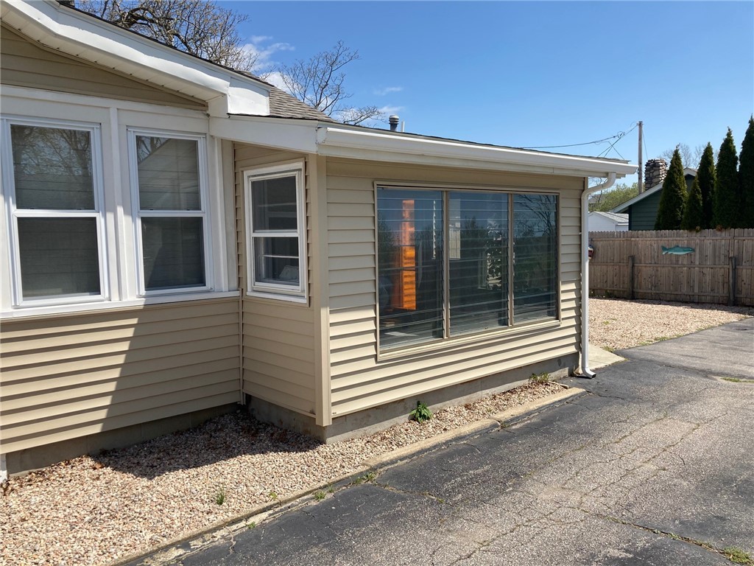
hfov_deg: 63.4
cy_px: 283
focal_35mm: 28
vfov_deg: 49.7
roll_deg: +0.1
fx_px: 610
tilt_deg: -5.0
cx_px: 377
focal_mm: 3.99
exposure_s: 1/2183
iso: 20
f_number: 1.8
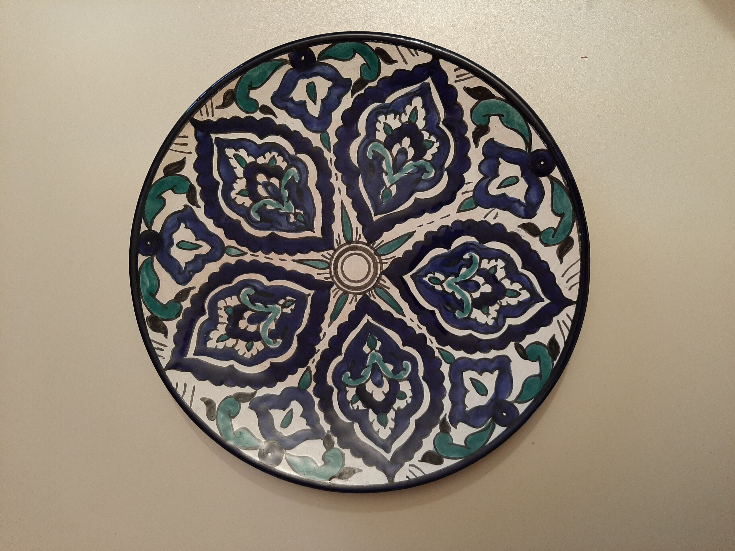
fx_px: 552
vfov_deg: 53.1
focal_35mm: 26
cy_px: 276
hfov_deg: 67.3
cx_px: 368
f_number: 1.7
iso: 100
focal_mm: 3.93
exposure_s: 1/50
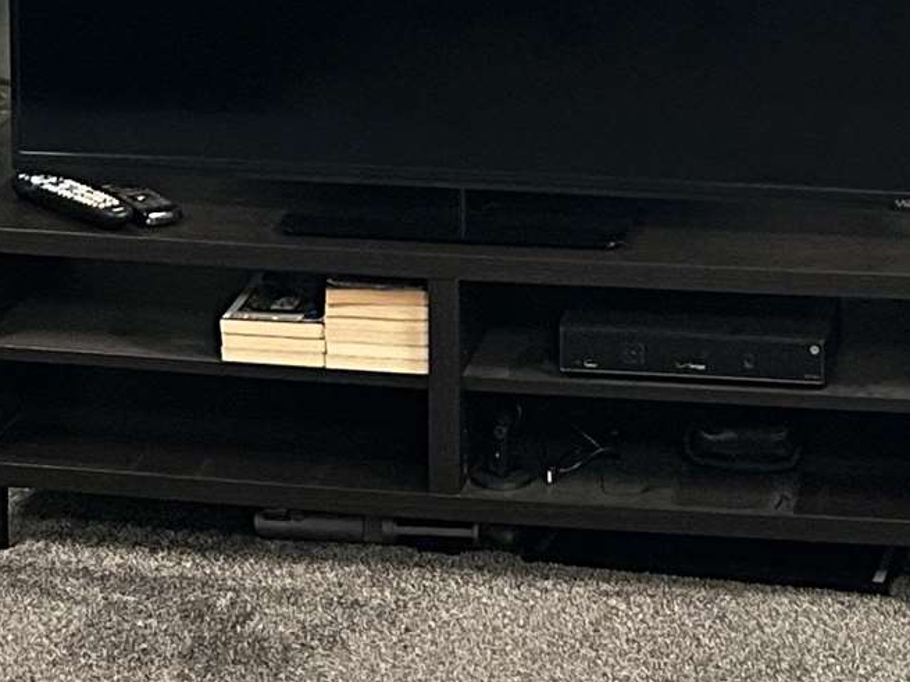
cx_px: 482
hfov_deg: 16.2
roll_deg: +0.3
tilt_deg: -8.2
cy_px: -268
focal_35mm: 122
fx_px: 3207
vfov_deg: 11.7
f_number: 1.5
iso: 800
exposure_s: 1/29
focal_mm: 5.7
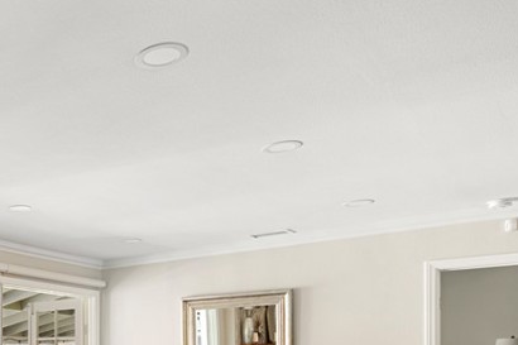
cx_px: -51
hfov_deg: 39.6
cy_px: 362
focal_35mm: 40
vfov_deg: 30.5
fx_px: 575
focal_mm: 16
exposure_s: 1.3
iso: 125
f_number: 11
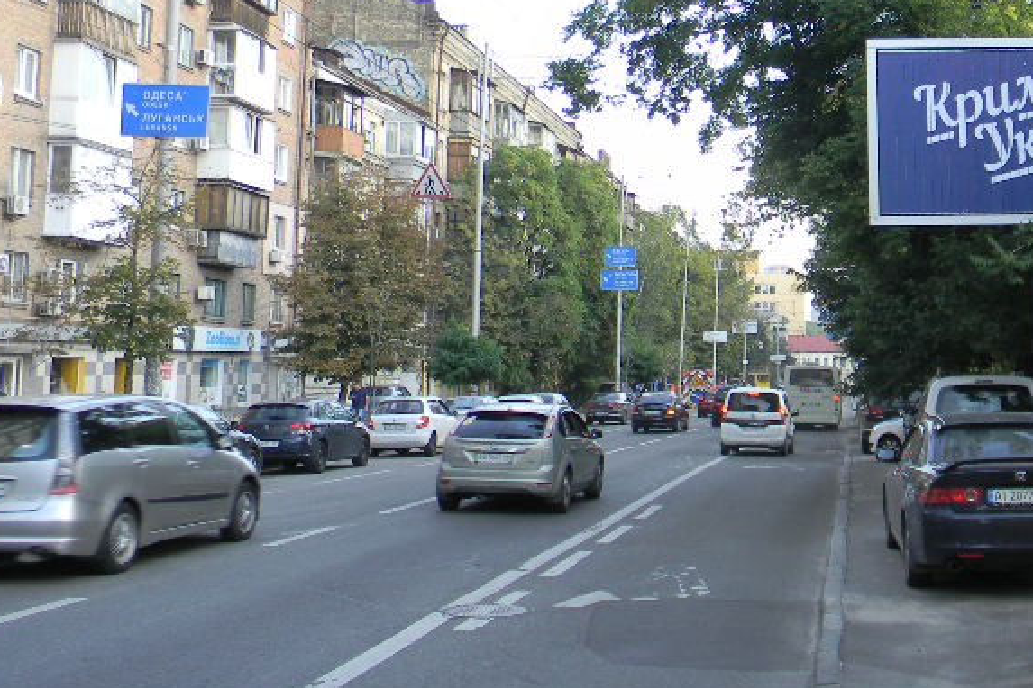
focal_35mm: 52
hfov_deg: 37.0
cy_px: 180
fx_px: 1492
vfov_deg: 25.7
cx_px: 811
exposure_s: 1/124
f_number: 3.5
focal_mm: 5
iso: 88
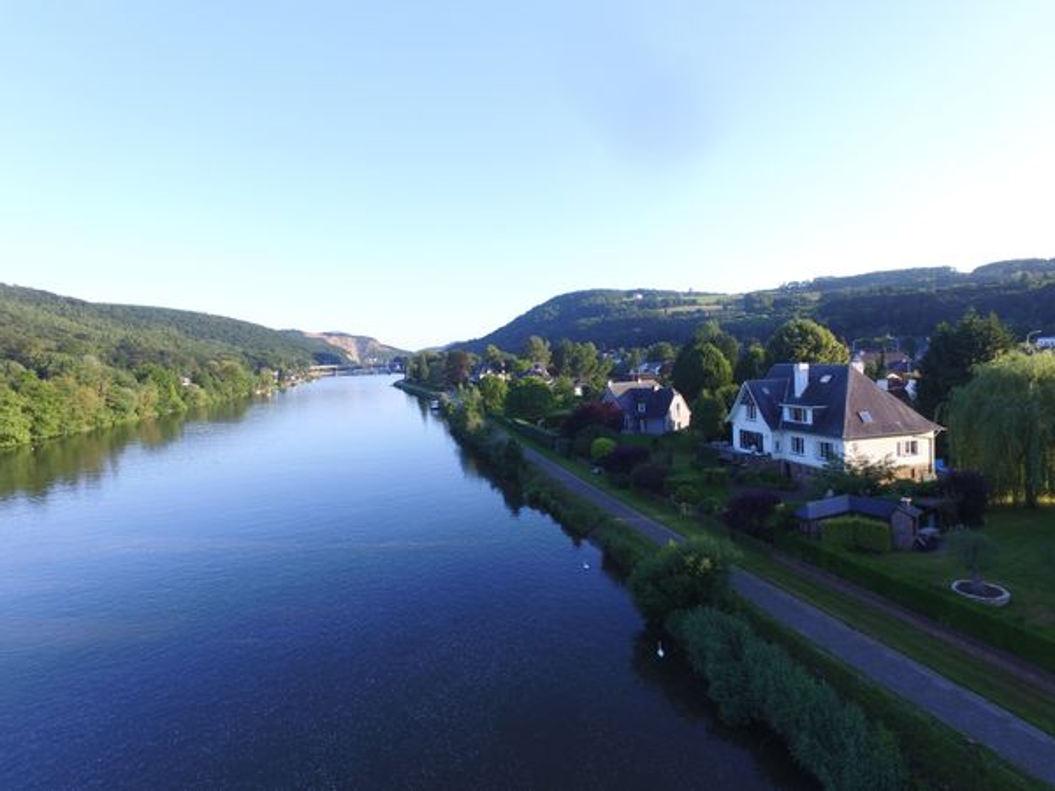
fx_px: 610
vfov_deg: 66.0
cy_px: 396
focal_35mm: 20
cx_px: 528
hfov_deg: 81.7
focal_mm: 3.61
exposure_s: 1/195
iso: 100
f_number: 2.8
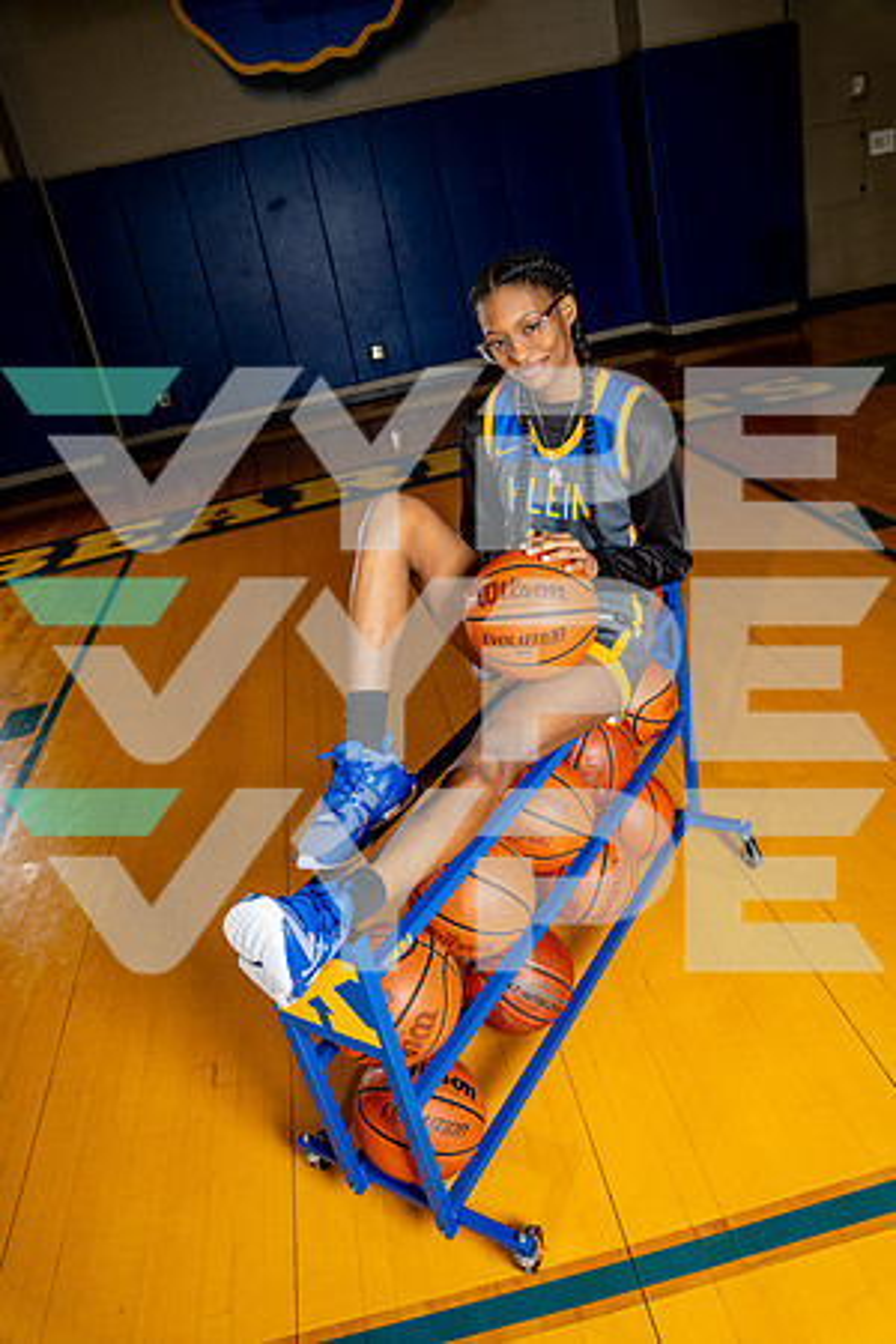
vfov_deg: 71.5
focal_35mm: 25
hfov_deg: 51.3
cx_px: 448
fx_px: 933
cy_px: 672
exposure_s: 1/250
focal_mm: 25
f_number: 4
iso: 160
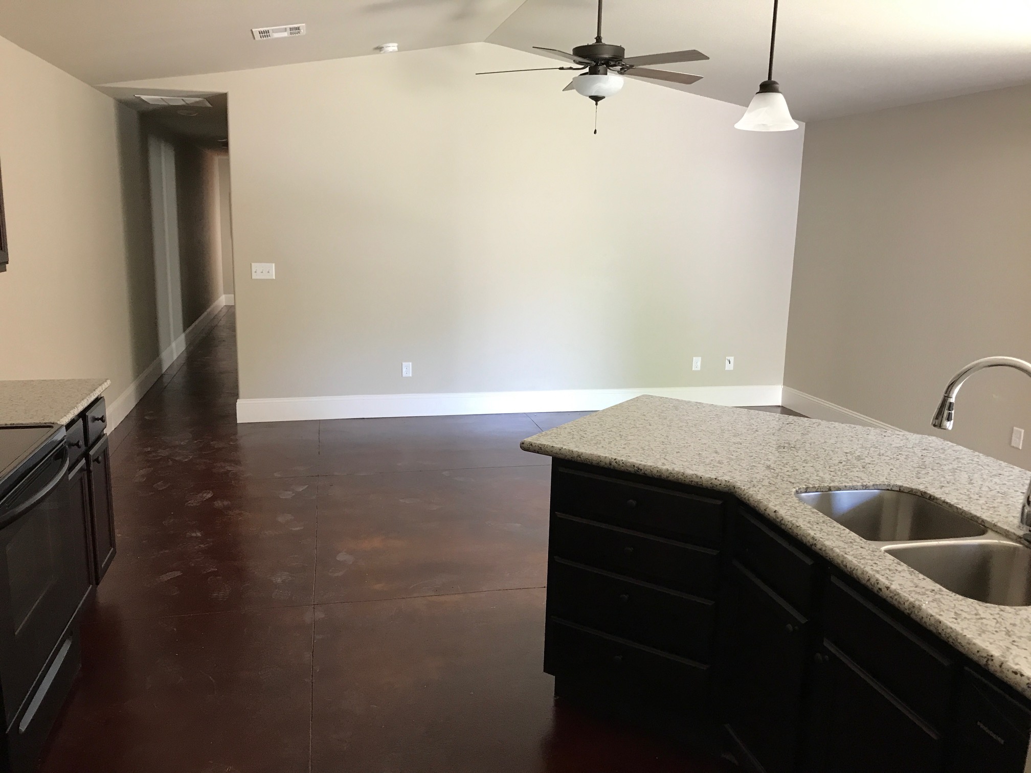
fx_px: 834
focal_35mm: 28
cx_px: 516
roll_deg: -1.0
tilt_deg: -10.8
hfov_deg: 63.4
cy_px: 386
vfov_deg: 49.7
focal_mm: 3.99
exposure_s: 1/15
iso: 40
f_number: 1.8
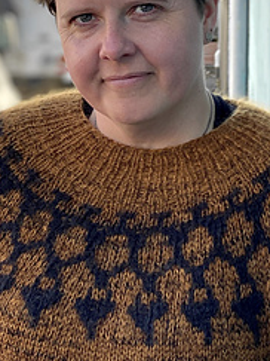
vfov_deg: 14.4
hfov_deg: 10.8
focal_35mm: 137
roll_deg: -0.2
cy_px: 244
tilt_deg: -13.4
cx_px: 125
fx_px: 1426
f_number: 2
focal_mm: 6
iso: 20
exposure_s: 1/340
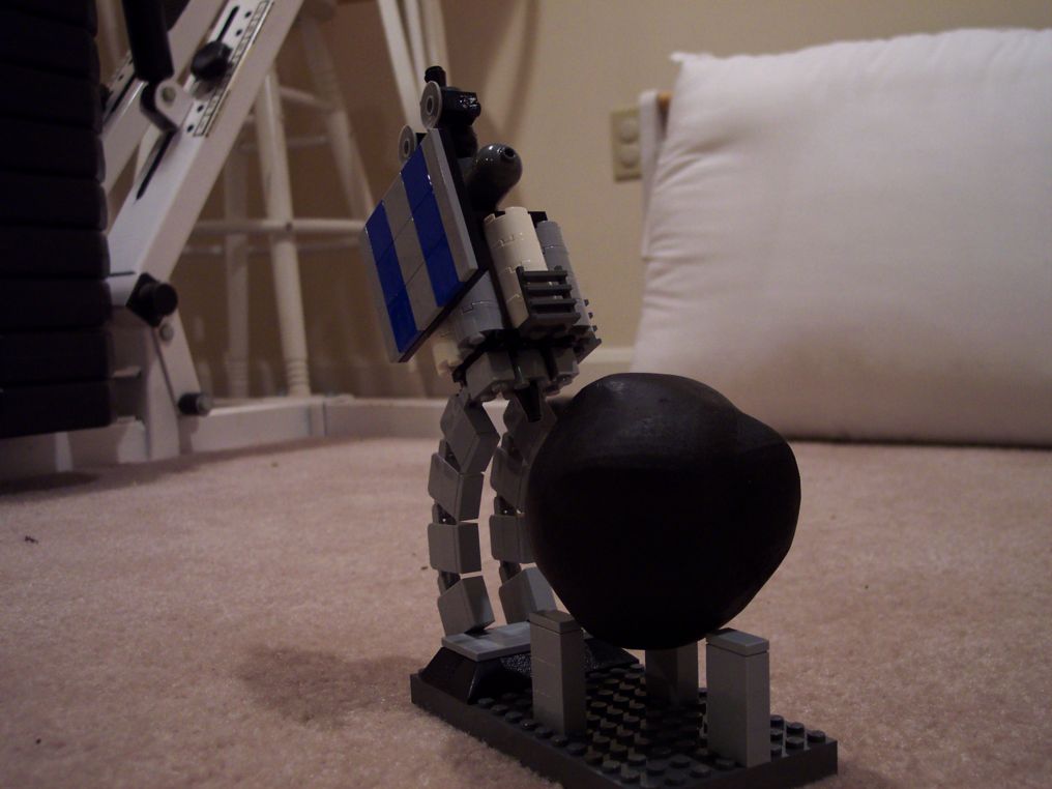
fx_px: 1155
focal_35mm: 38
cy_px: 394
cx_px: 526
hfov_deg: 49.0
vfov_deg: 37.7
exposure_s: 1/8
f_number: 2.8
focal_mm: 8
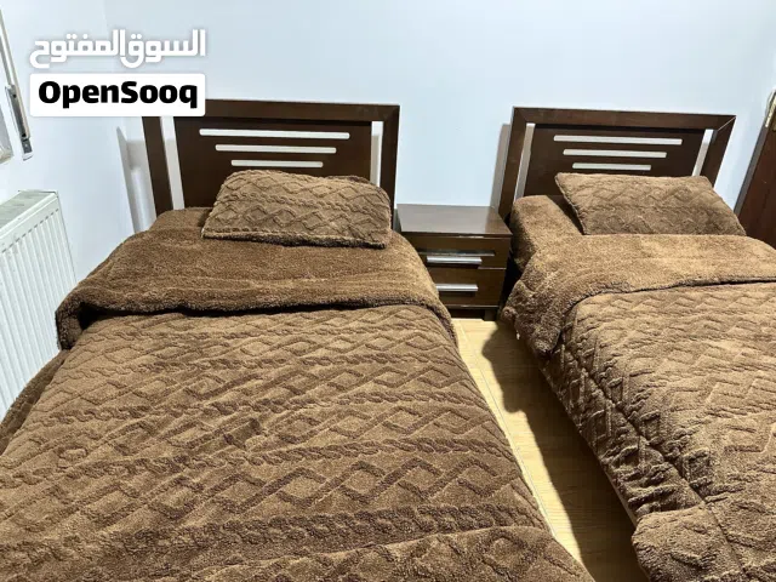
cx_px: 388
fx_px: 538
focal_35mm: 24
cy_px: 291
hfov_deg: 71.6
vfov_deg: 56.8
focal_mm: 6.86
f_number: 1.78
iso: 640
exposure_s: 1/60
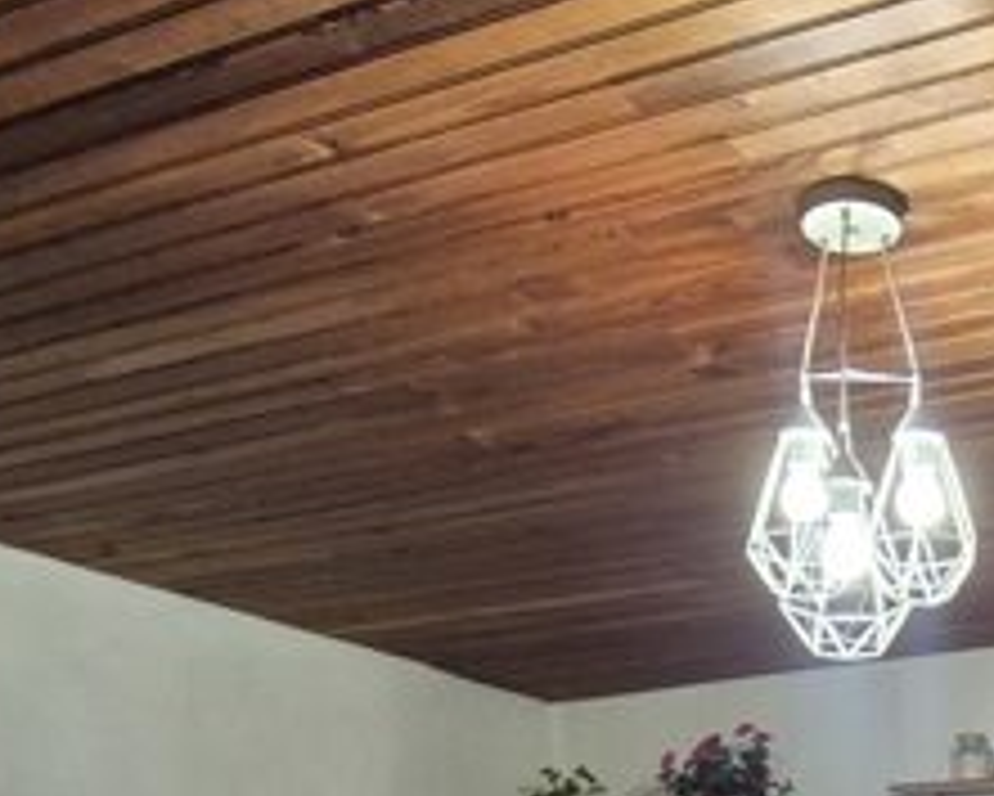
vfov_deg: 24.7
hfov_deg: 36.9
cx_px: 949
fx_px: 1354
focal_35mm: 46
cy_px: 1214
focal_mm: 2.2
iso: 400
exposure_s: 1/50
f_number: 2.2
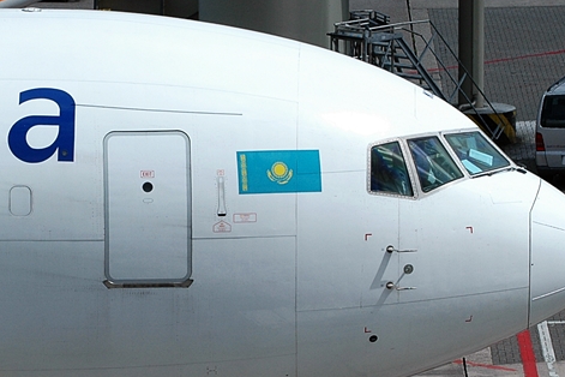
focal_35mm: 277
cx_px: 10
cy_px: 238
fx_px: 4348
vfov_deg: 5.0
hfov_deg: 7.4
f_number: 11
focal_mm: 85
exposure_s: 1/500
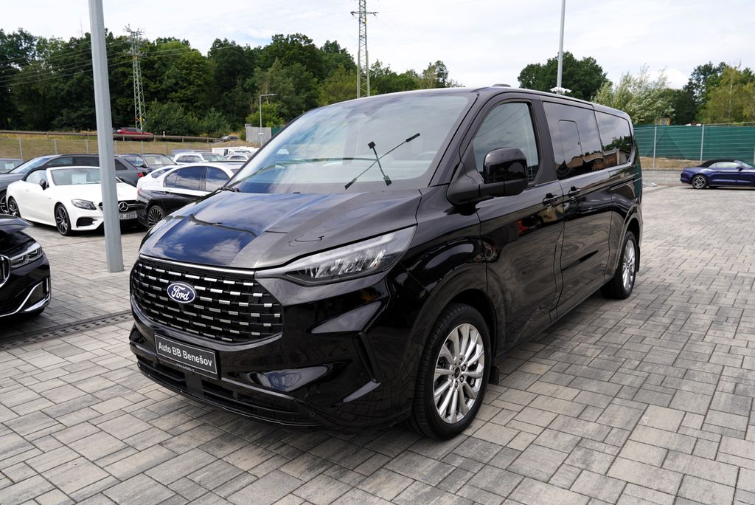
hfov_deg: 73.7
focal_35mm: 24
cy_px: 252
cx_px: 378
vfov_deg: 53.2
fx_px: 504
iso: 100
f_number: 8
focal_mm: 24
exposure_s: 1/200
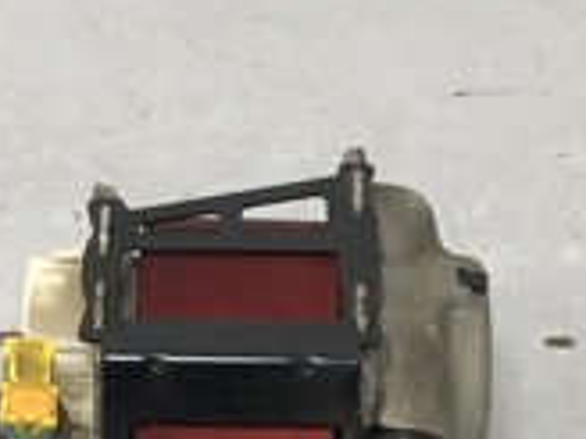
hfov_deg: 17.9
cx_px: 129
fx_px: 1845
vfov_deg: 12.7
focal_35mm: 109
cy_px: 725
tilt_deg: -57.3
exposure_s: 1/33
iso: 40
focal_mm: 4
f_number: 1.8
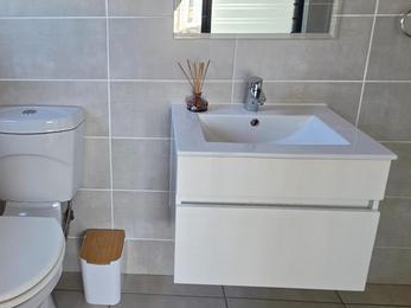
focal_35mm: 30
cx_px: 134
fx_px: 356
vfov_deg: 46.2
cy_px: 109
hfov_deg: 58.5
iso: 80
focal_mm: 2.2
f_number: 1.9
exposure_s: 1/100
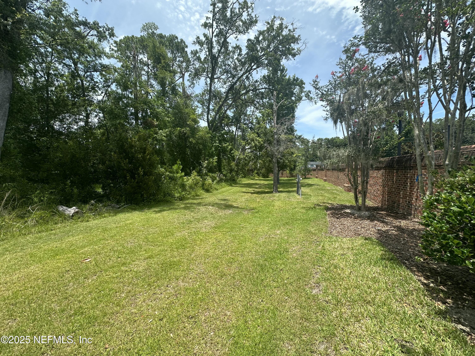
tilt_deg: -1.4
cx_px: 238
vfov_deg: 85.7
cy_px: 178
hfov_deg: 102.1
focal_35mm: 14
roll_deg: +1.4
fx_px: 192
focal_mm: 2.22
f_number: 2.2
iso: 40
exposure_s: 1/917
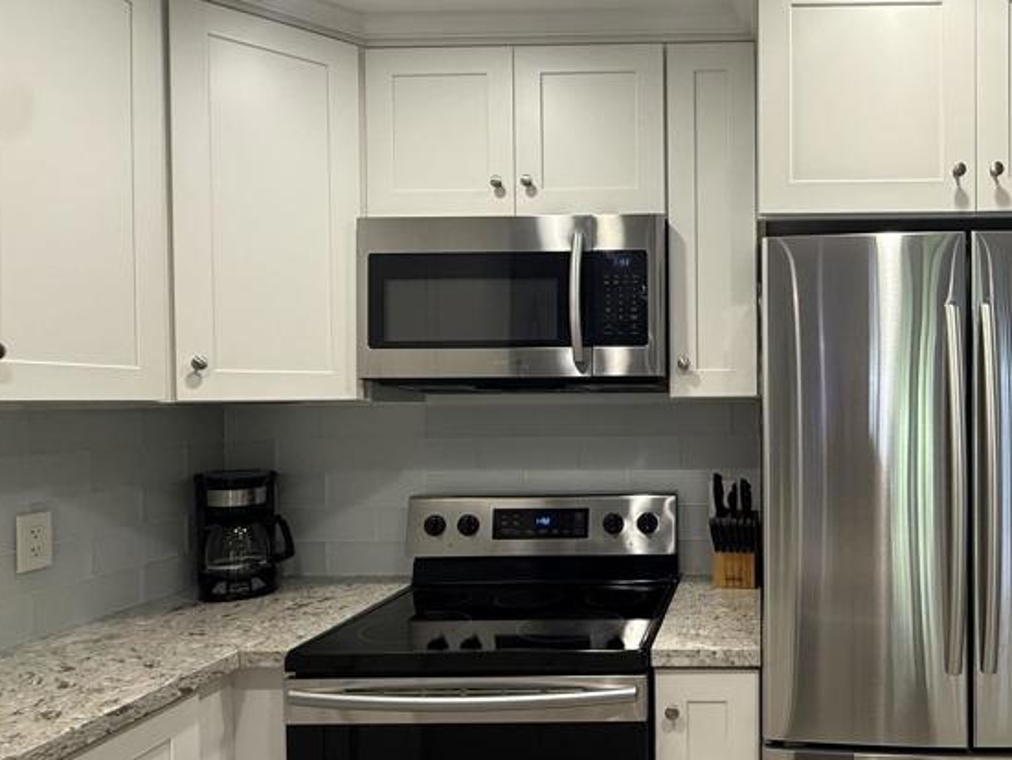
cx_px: 751
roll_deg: +1.0
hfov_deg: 63.6
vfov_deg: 53.1
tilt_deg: -0.5
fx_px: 761
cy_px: 409
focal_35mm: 26
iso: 200
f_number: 2.2
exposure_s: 1/120
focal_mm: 2.22
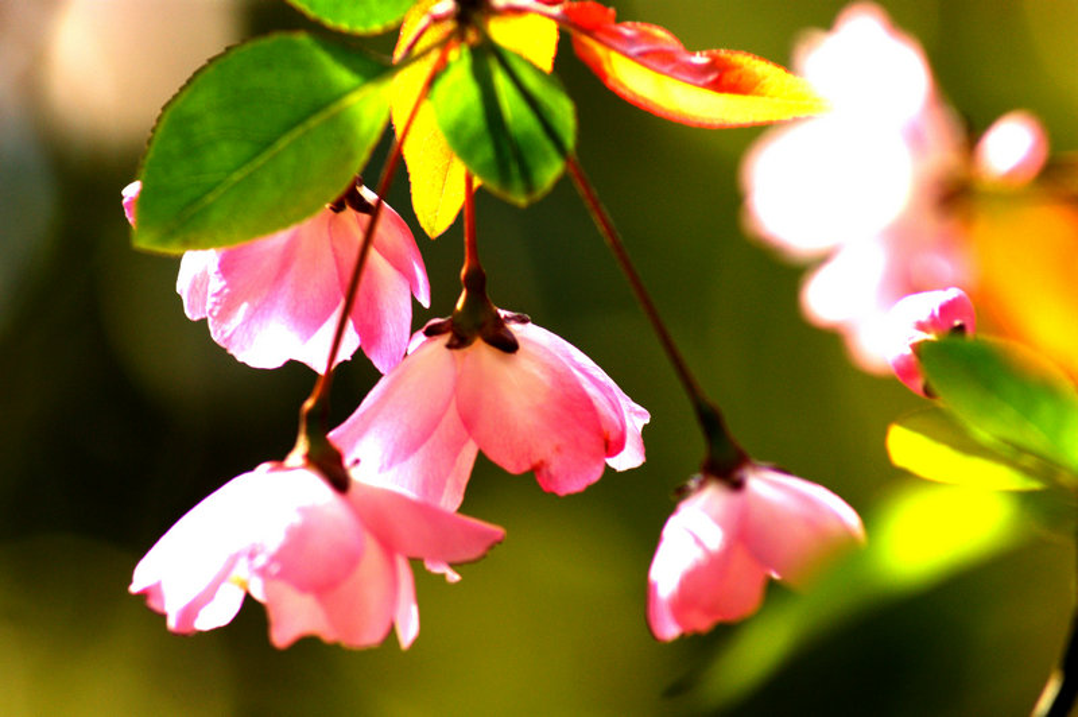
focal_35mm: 450
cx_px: 539
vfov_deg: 3.0
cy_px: 358
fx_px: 13464
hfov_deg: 4.6
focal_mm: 300
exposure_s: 1/200
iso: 200
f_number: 8
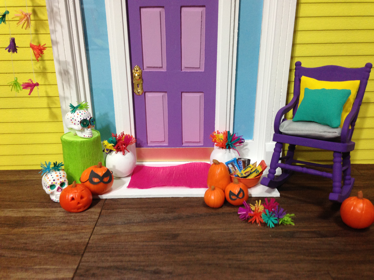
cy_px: 140
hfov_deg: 55.4
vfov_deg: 42.9
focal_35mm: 33
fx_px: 357
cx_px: 187
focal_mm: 4.12
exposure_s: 1/20
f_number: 2.4
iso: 125
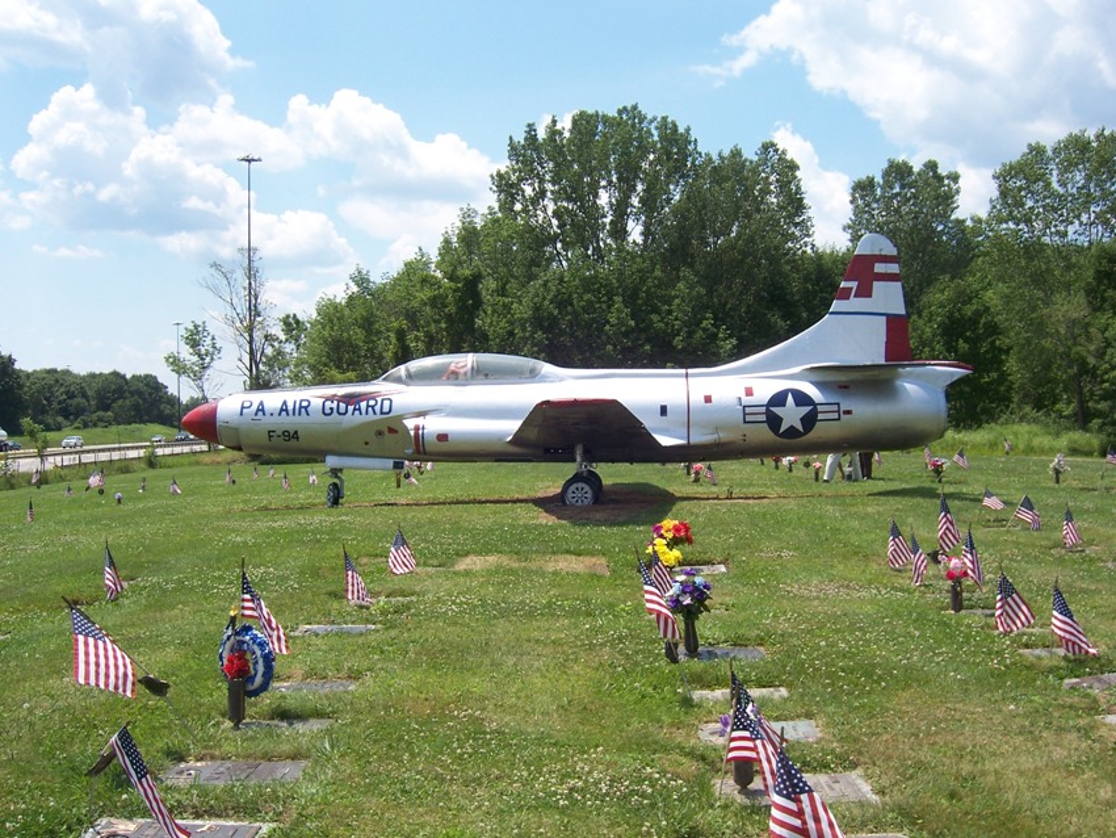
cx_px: 558
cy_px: 419
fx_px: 1161
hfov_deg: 51.3
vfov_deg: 39.7
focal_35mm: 36
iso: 80
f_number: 4.5
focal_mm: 6.2
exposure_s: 1/500
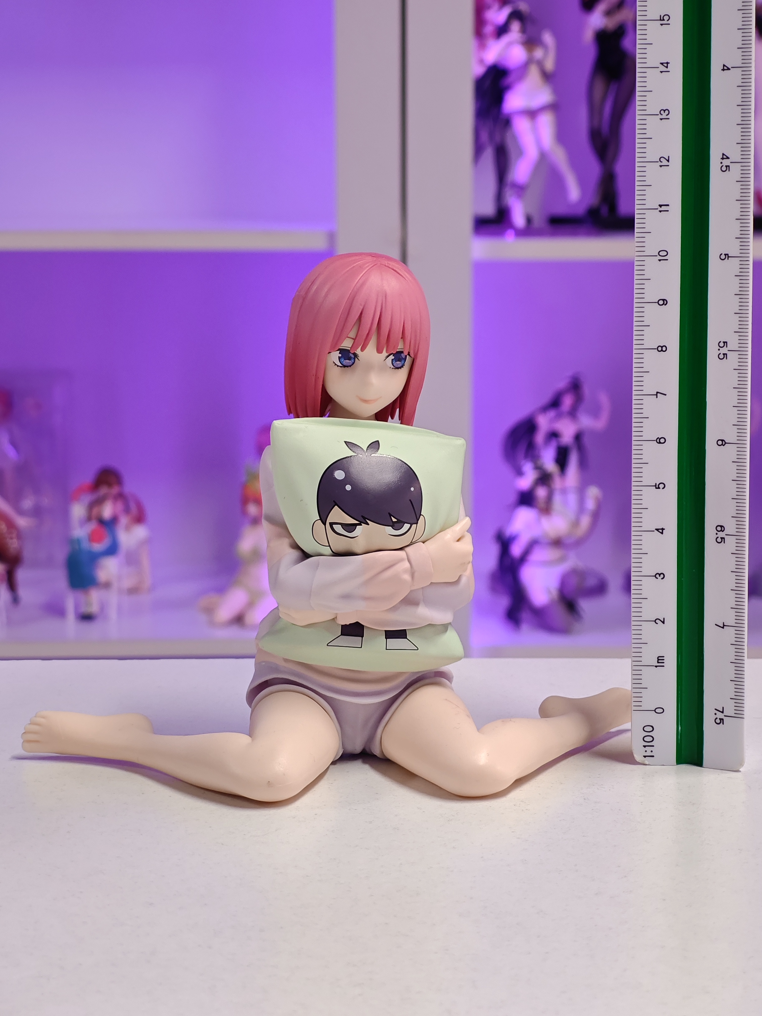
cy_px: 502
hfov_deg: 18.2
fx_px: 2377
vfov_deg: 24.1
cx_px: 385
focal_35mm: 81
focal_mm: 7.48
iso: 640
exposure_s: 1/33.3
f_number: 2.4
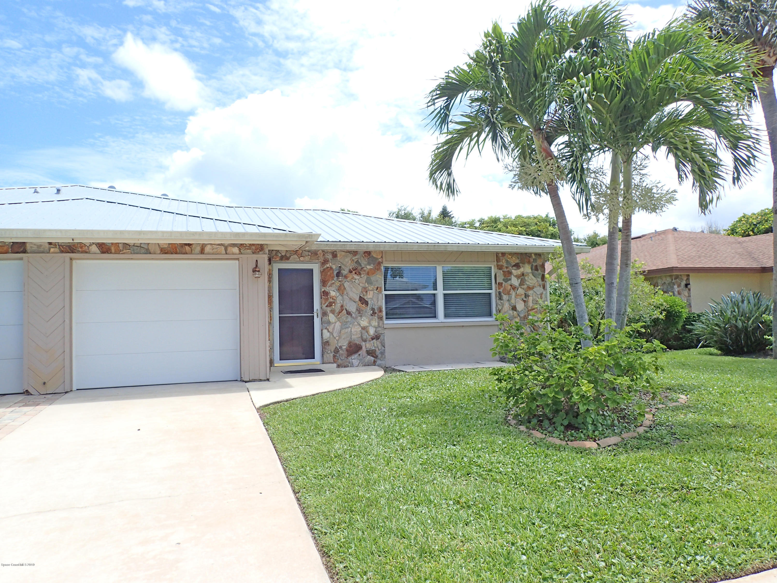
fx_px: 561
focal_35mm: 25
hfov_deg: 69.4
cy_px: 292
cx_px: 388
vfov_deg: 54.9
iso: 100
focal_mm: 4.5
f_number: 8
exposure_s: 1/160
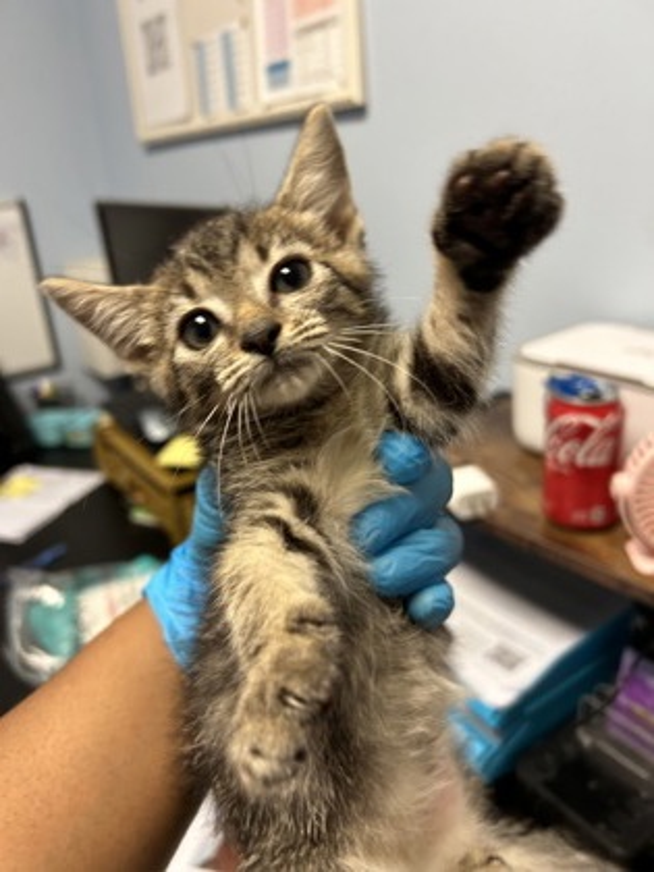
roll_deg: +2.8
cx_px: 327
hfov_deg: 53.1
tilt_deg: -23.1
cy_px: 436
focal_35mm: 26
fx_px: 655
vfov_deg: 67.3
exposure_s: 1/65
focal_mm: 5.7
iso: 125
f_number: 1.5
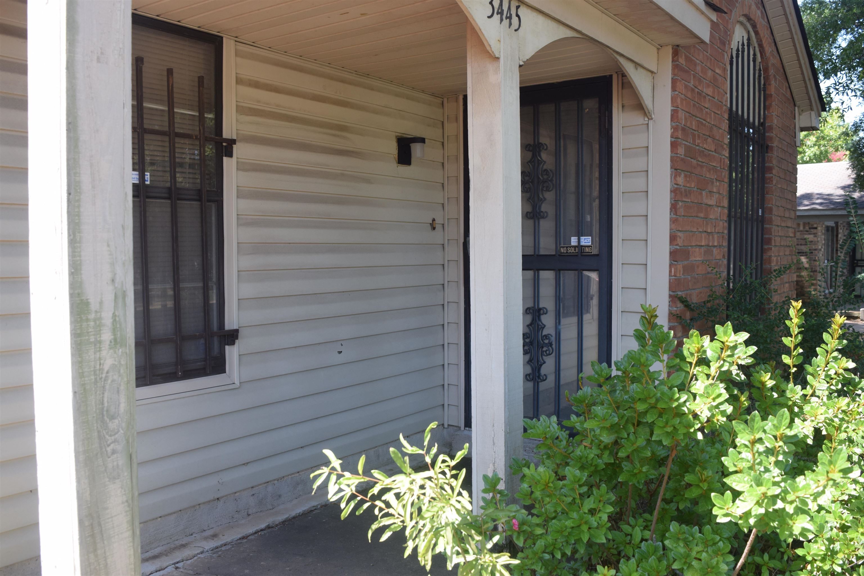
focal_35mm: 32
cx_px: 432
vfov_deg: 41.7
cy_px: 288
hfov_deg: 59.5
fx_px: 756
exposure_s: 1/200
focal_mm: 21
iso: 400
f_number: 7.1
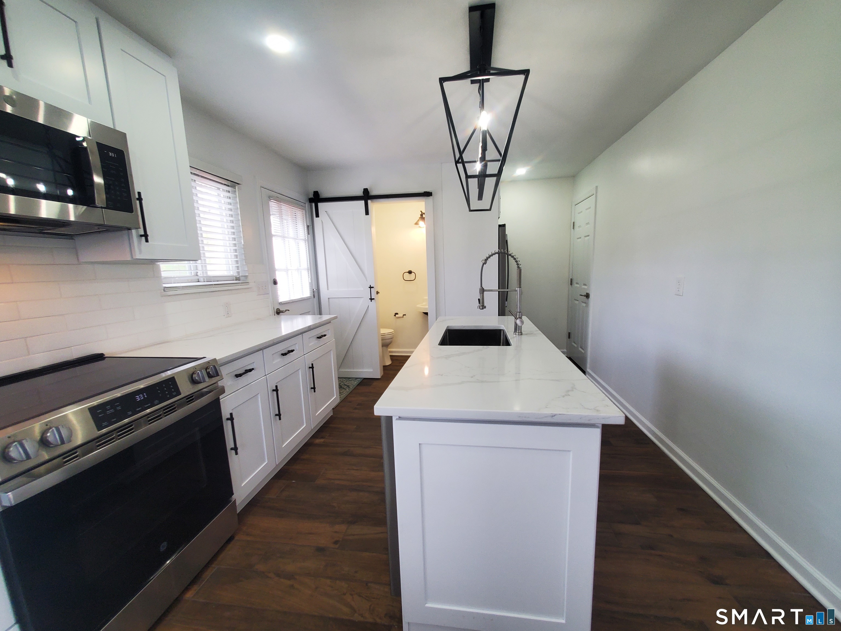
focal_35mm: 13
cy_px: 316
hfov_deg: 106.2
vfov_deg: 89.9
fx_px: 316
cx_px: 420
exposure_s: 1/60
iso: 125
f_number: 2.2
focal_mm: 1.8
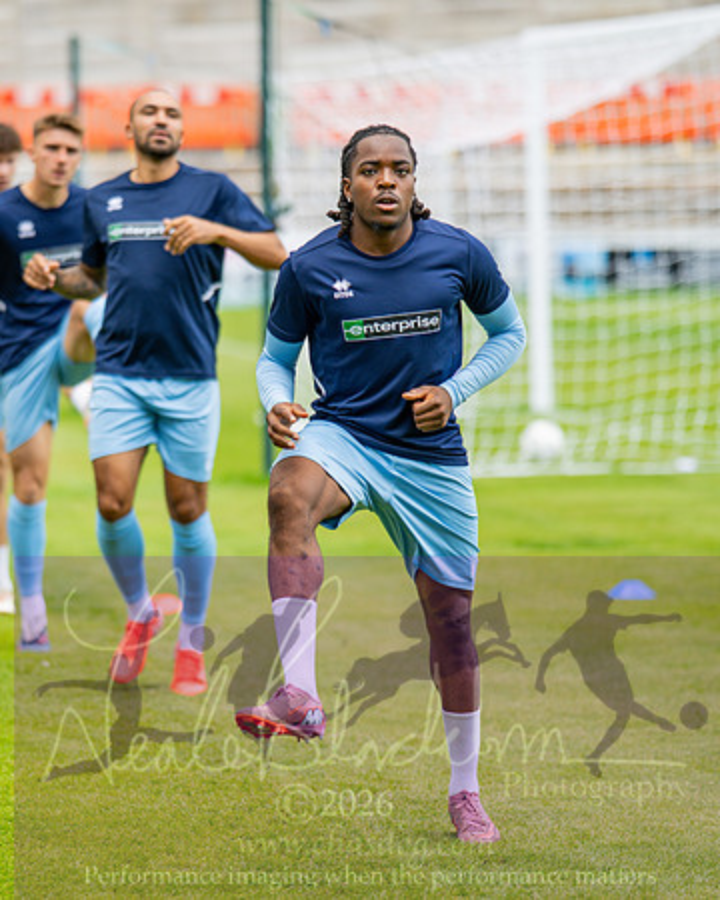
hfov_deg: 6.8
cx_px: 198
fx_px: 6053
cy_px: 436
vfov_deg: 8.5
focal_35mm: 227
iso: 160
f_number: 1.8
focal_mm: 135
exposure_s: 1/1600
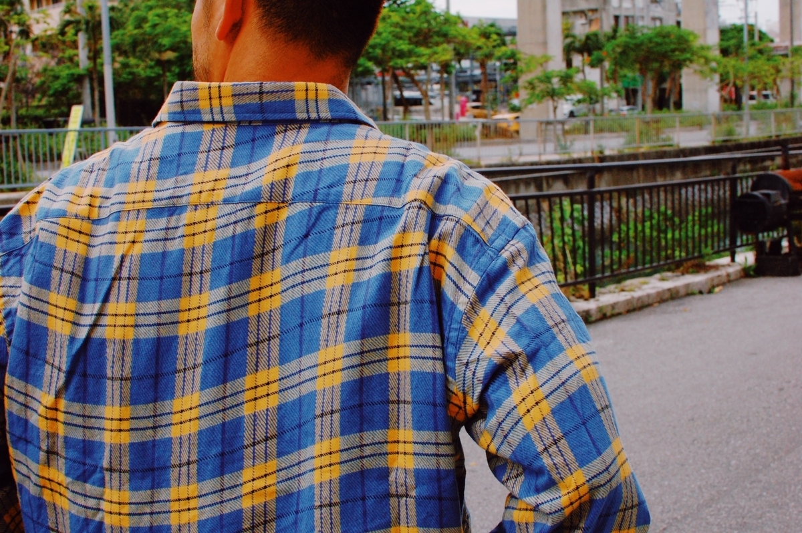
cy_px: 266
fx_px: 1169
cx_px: 401
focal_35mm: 52
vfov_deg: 25.7
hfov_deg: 37.9
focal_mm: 35
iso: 800
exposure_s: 1/500
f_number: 11
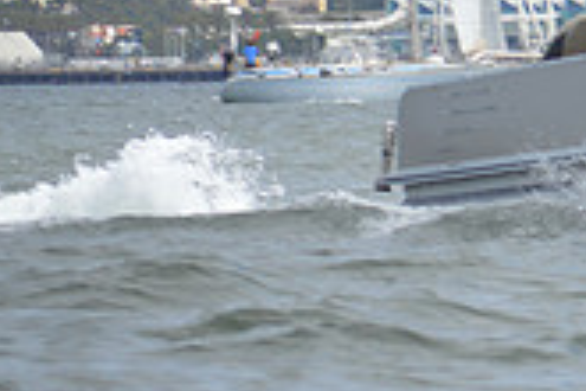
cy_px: -100
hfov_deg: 3.9
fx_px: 8578
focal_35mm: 527
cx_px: 1012
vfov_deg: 2.6
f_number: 5.6
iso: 100
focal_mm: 100
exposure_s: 1/500
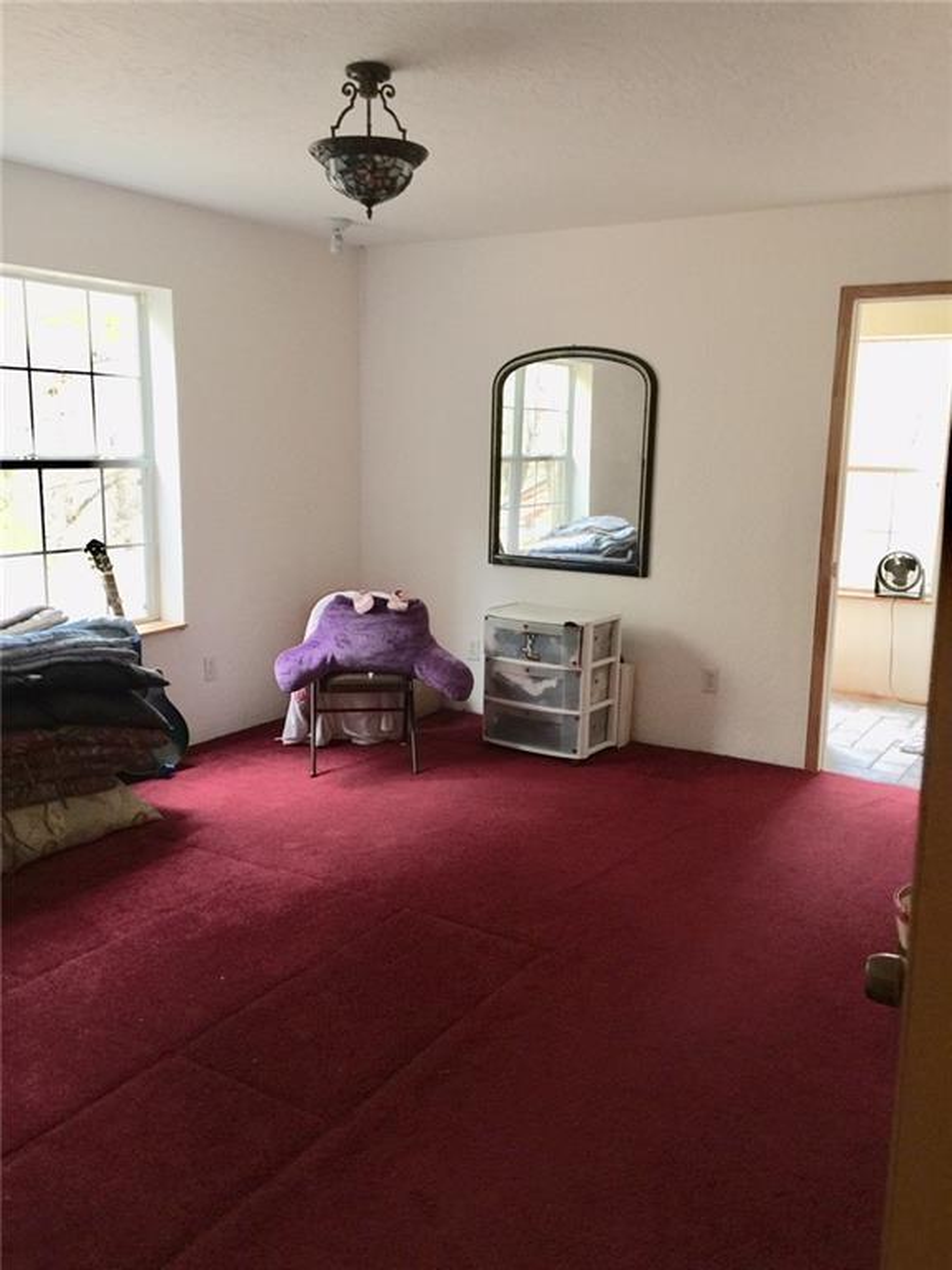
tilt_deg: -7.8
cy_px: 635
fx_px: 1063
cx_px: 476
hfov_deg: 48.2
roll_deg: -0.7
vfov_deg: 61.7
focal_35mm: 29
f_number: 2.2
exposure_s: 1/4
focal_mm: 4.15
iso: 64
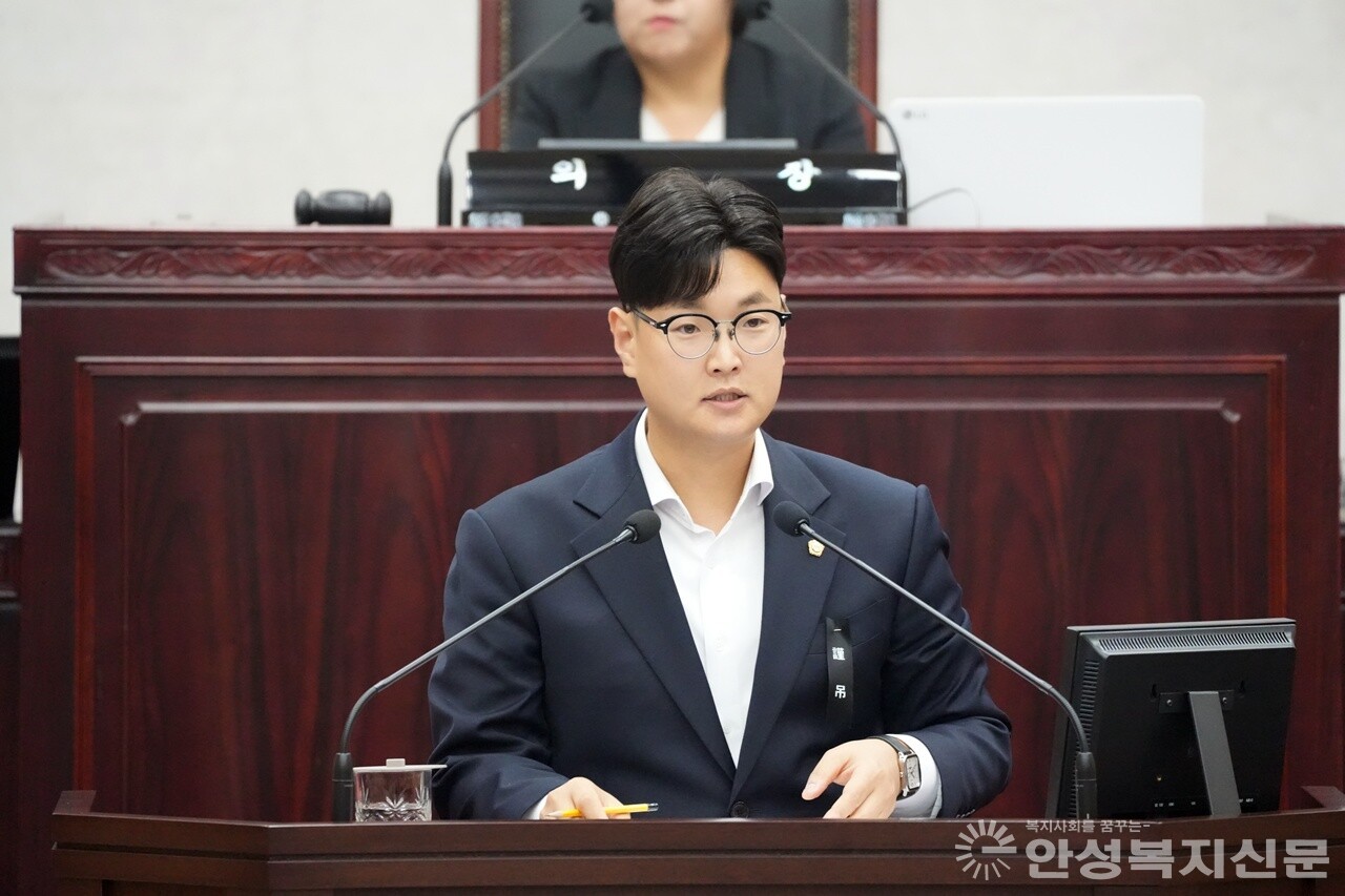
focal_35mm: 318
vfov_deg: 4.3
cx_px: 672
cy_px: 448
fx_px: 11878
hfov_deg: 6.5
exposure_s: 1/320
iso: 12800
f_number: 5.6
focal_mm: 318
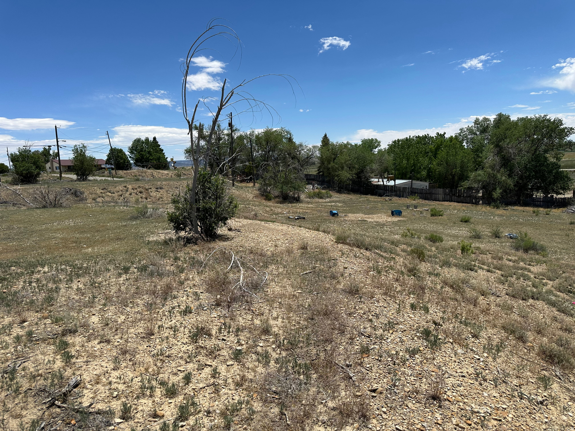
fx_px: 399
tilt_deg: -6.9
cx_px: 288
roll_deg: +2.3
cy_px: 216
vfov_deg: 56.8
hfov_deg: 71.6
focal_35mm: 24
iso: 80
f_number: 1.78
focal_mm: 6.86
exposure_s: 1/6623
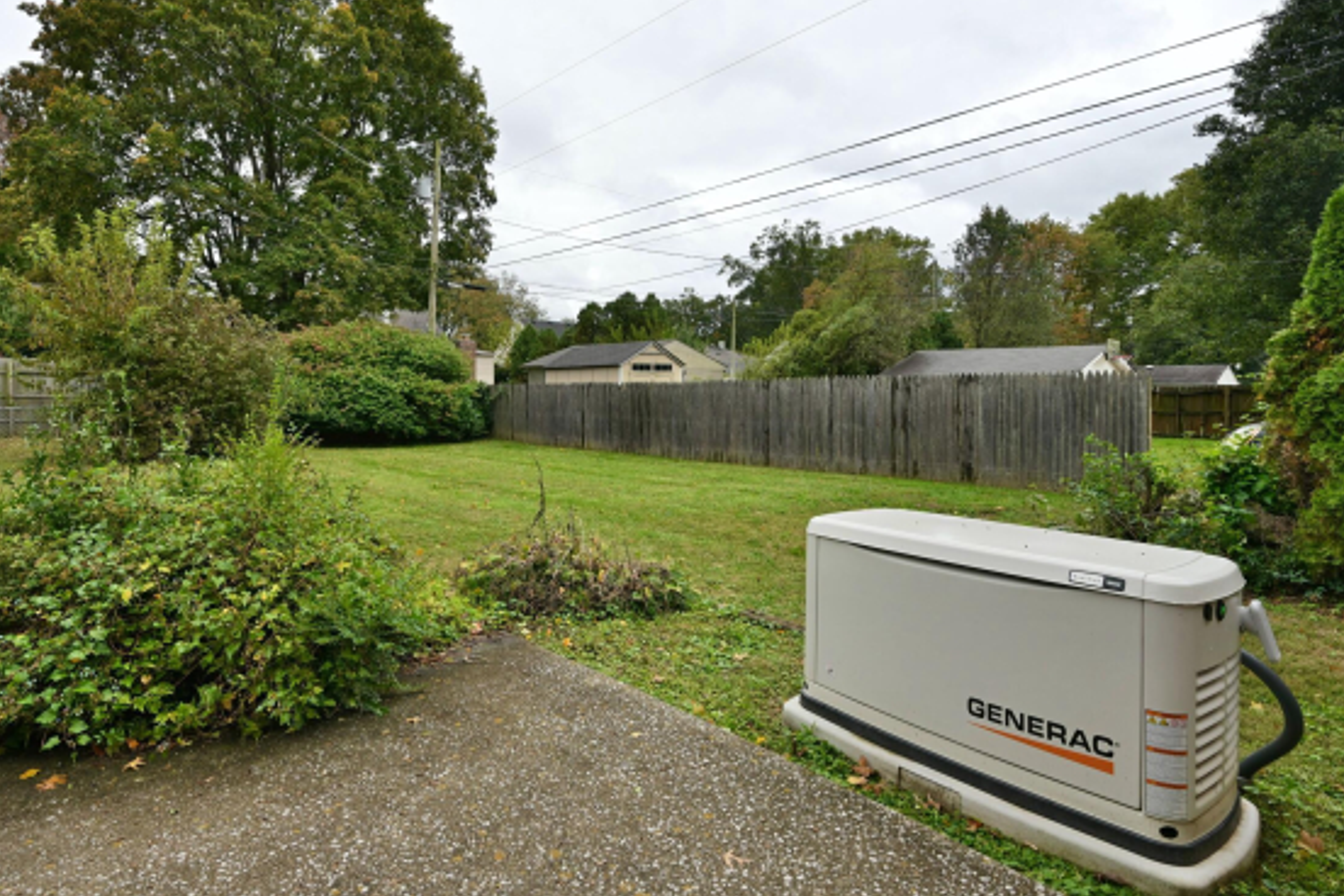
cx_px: 569
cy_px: 394
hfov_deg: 86.3
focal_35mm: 19
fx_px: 709
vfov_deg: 64.3
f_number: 6.3
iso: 500
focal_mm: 14
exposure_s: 1/200
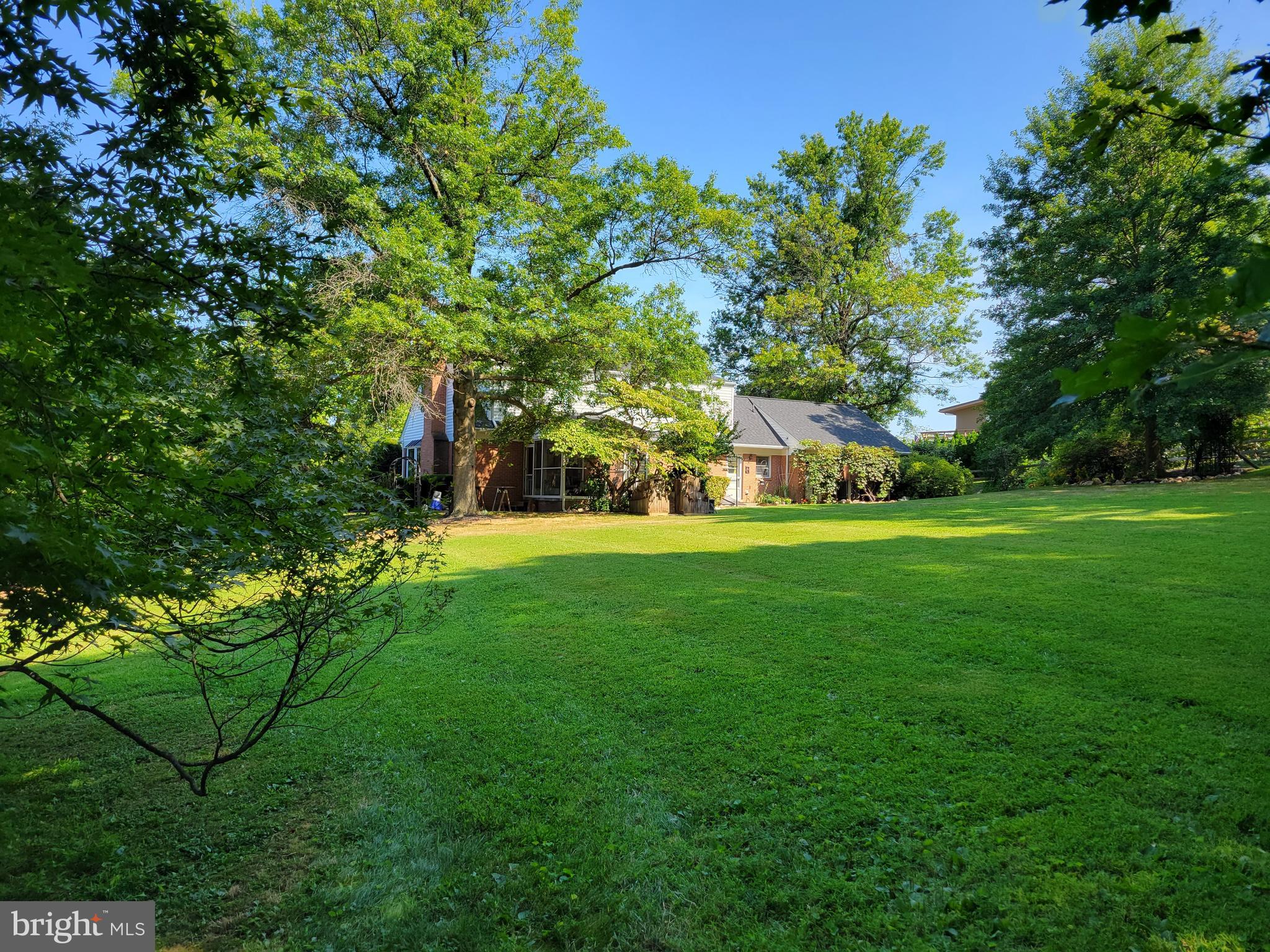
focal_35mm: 26
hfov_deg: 67.3
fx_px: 954
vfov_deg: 53.1
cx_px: 635
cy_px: 476
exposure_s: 1/673
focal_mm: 5.4
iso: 40
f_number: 1.8
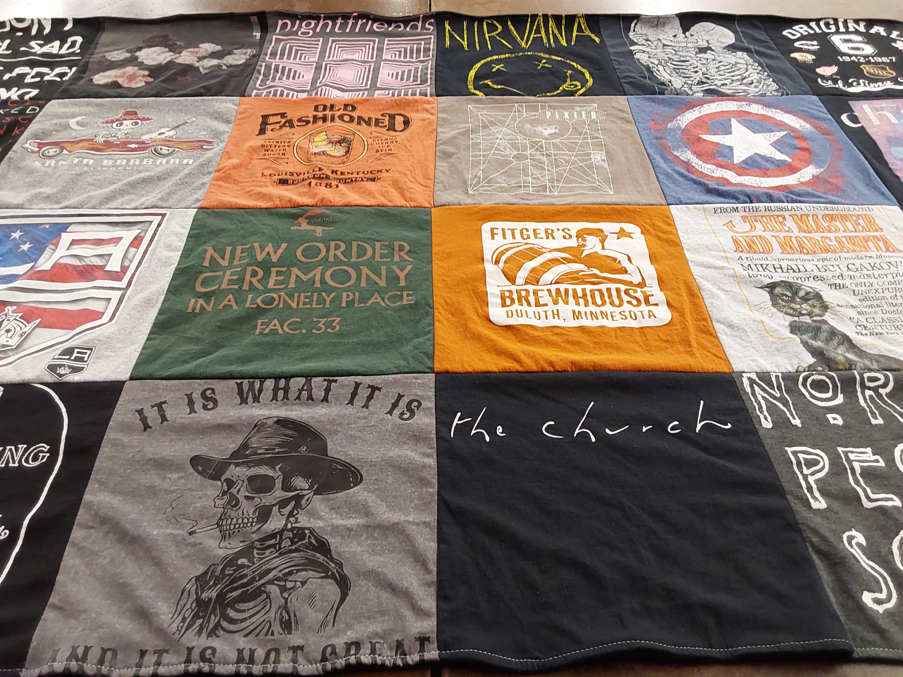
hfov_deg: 63.4
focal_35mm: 28
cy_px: 338
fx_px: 730
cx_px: 452
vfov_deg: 49.7
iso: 160
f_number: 1.9
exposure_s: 1/50
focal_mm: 2.91
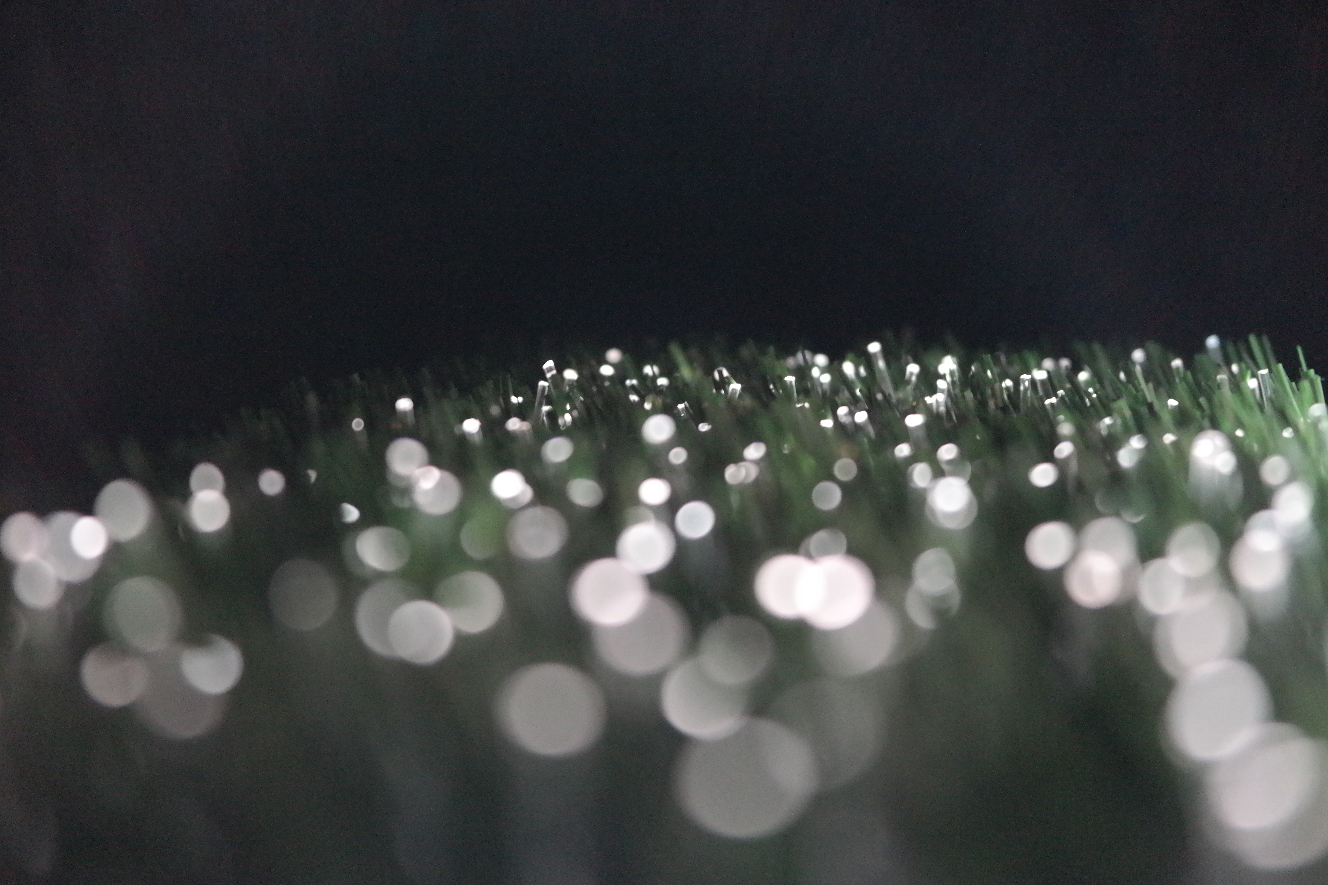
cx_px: 664
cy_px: 442
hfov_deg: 40.3
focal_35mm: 49
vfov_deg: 27.5
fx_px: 1807
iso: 3200
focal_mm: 32
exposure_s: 1/25
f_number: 4.5
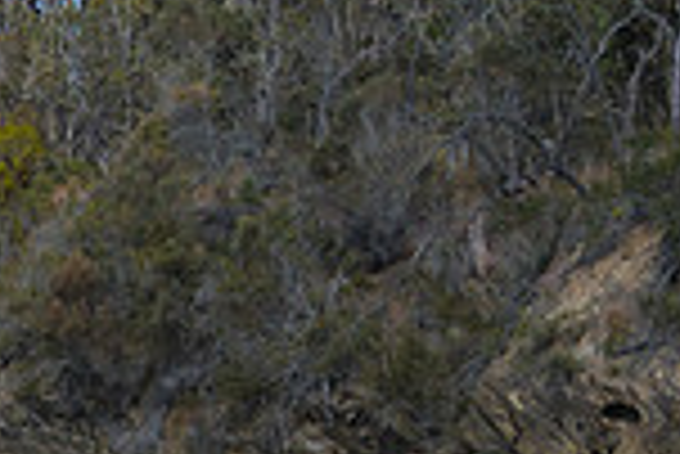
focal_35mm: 187
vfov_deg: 7.3
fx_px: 3536
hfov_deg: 10.3
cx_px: -603
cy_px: 407
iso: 100
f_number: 10
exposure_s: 1/200
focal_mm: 31
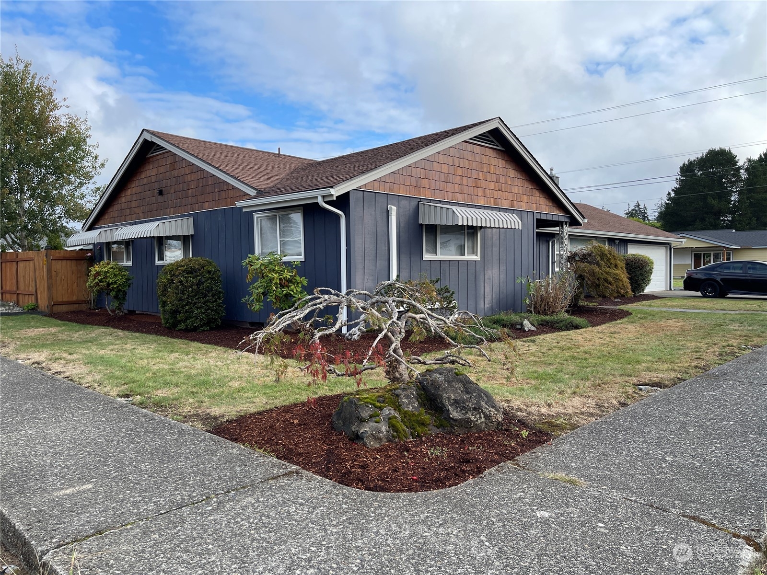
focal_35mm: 25
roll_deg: -0.1
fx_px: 554
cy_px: 288
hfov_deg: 69.4
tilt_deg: -2.1
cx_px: 384
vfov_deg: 54.9
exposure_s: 1/1475
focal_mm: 5.1
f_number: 1.6
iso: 32
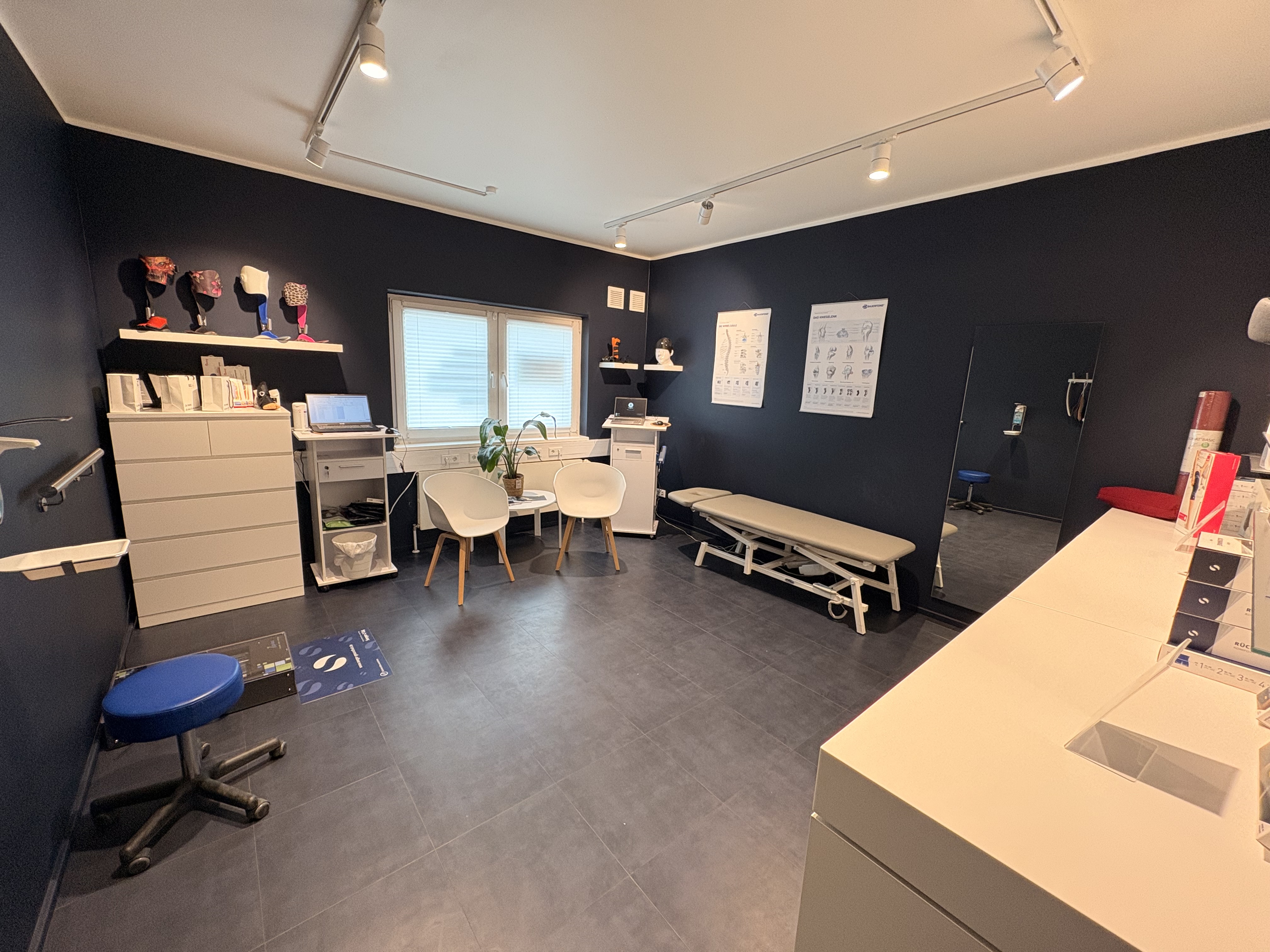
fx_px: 514
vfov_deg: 85.7
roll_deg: -2.7
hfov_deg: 102.1
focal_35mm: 14
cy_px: 476
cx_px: 635
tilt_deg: -11.6
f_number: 2.2
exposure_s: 1/99
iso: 200
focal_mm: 2.22
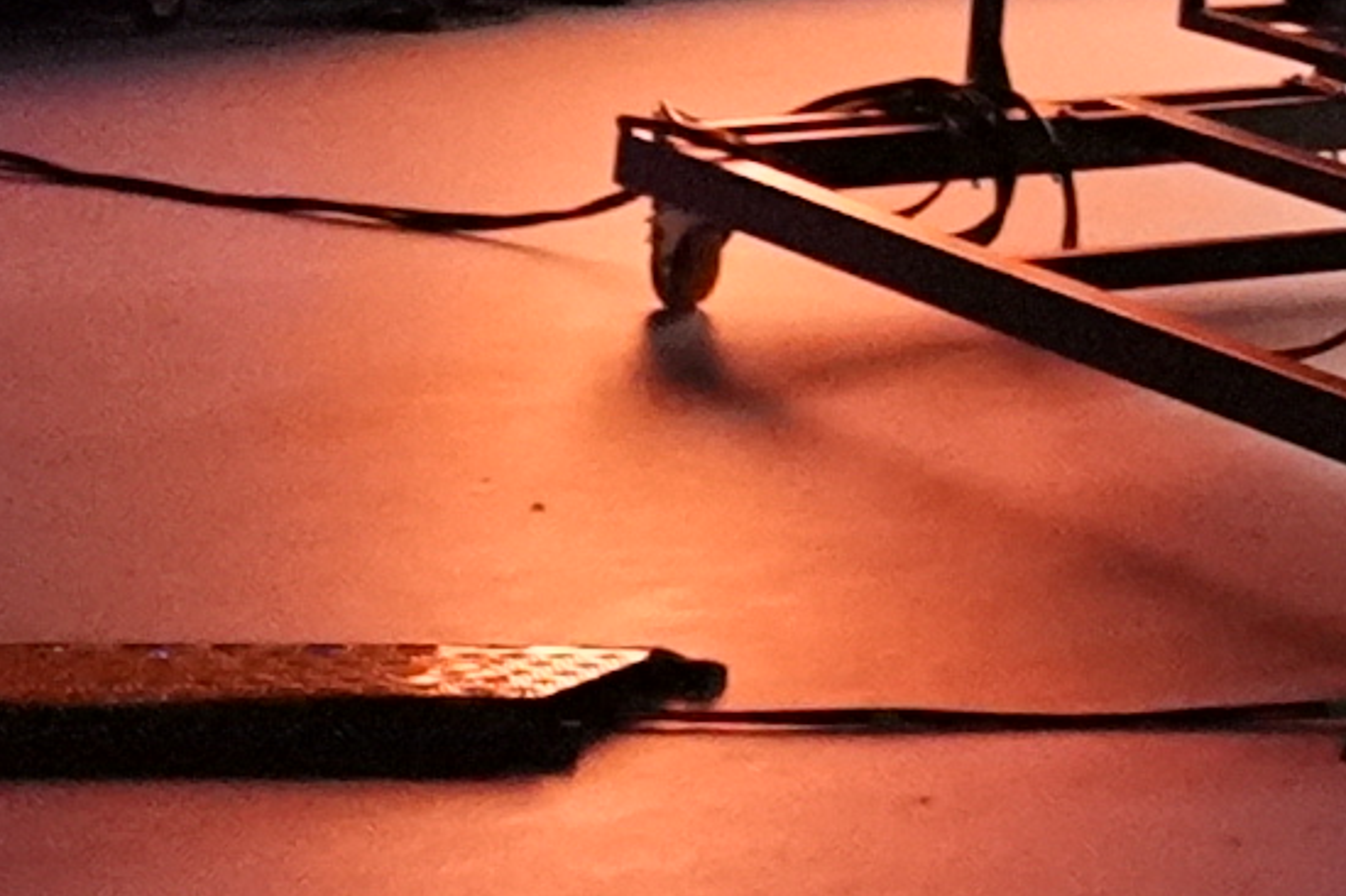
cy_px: -2463
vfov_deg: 6.1
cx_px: 4591
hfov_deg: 8.3
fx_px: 7211
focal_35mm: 193
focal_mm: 25
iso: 12800
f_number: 2.8
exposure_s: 1/60
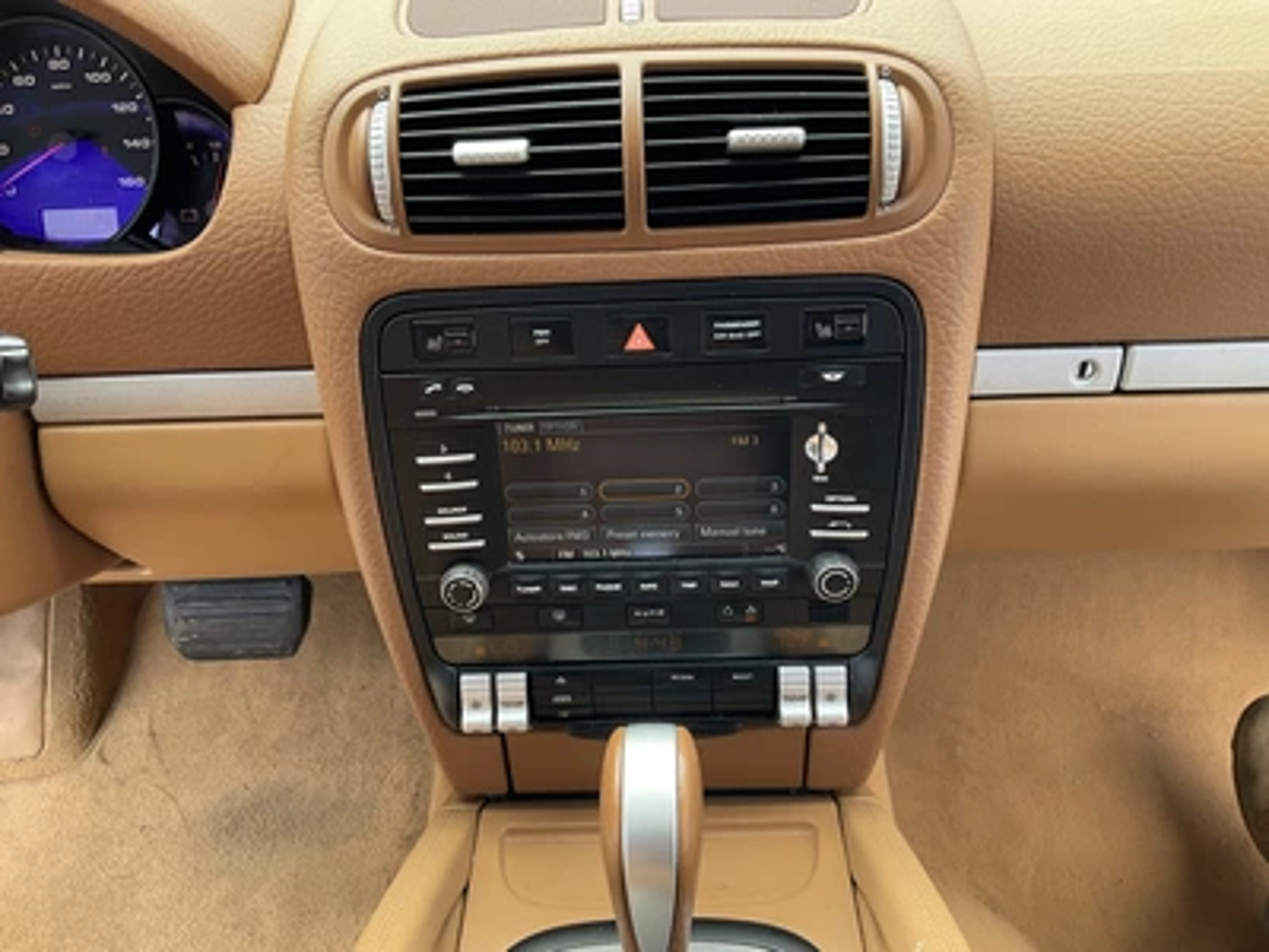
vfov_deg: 48.2
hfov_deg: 61.7
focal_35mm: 29
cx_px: 634
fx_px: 1063
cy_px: 476
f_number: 1.8
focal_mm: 3
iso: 32
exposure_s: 1/152
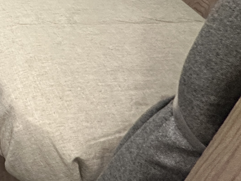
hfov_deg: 23.2
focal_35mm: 53
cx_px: -172
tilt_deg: -23.7
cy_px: -132
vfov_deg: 20.6
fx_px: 369
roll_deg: +0.4
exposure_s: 1/60
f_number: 2.2
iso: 500
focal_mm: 2.22
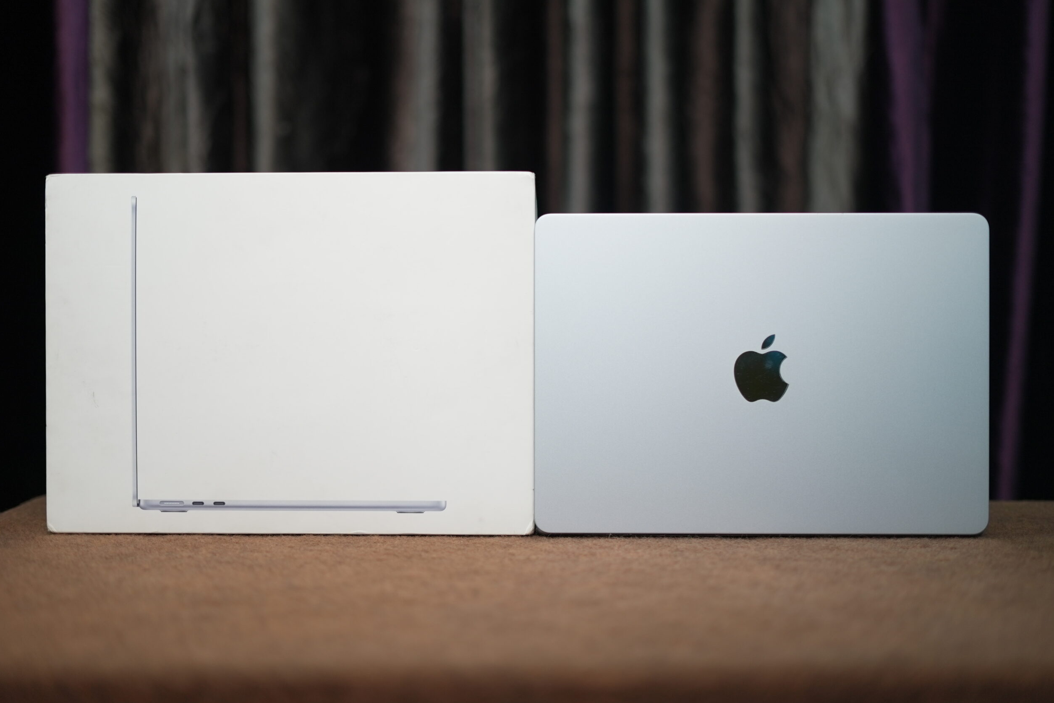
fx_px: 1493
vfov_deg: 26.5
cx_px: 521
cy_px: 355
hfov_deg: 38.9
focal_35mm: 51
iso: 500
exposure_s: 1/100
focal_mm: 50
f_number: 1.8
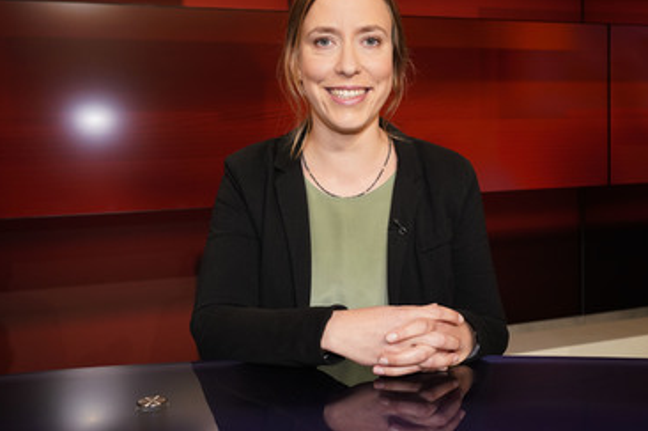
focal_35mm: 37
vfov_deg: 35.8
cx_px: 348
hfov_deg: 51.9
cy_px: 200
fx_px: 665
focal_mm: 30
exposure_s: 1/200
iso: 2000
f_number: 5.6
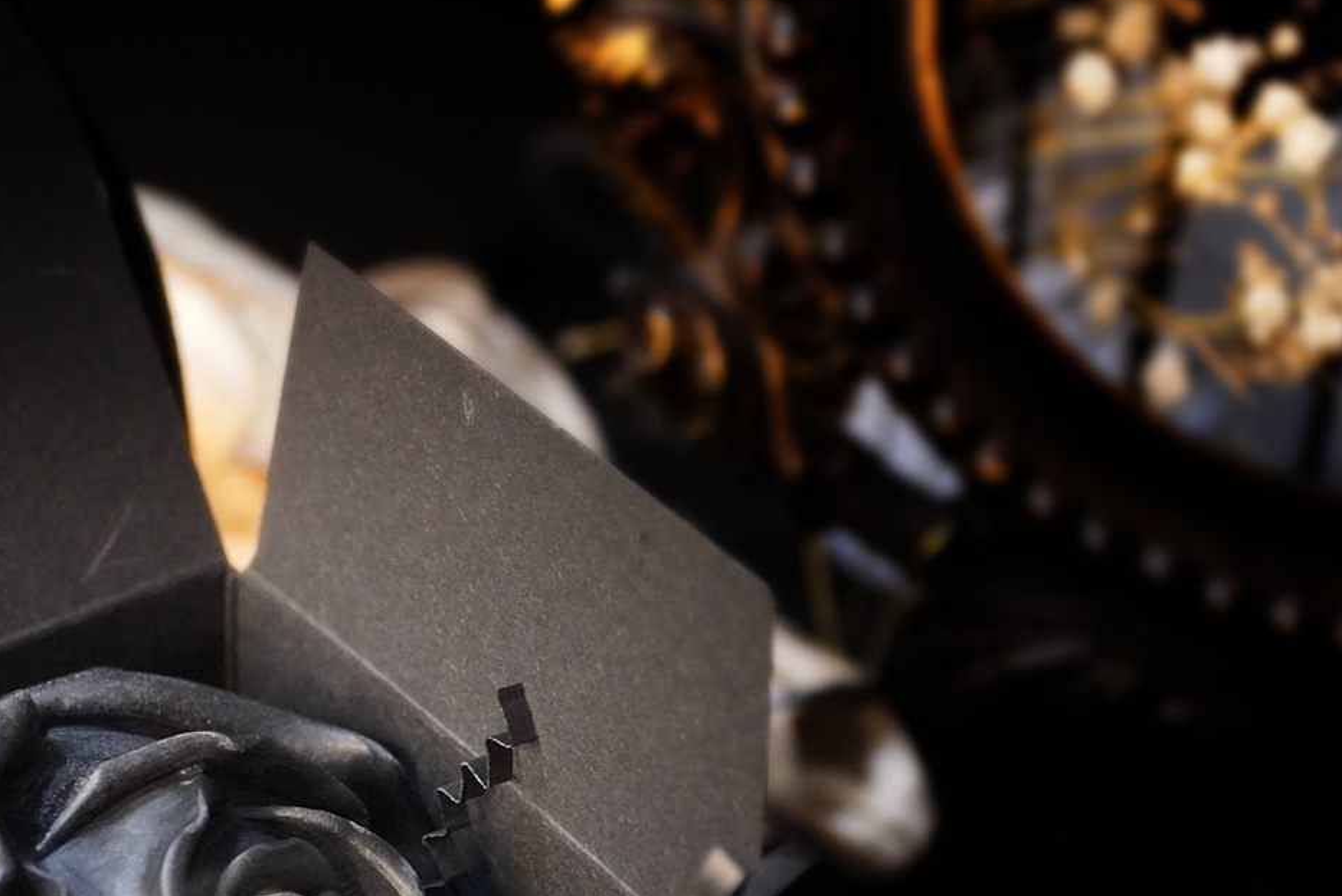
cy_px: 632
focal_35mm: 103
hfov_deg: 19.7
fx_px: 3841
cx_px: 422
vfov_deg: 13.3
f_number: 4
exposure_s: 1/25
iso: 6400
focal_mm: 40
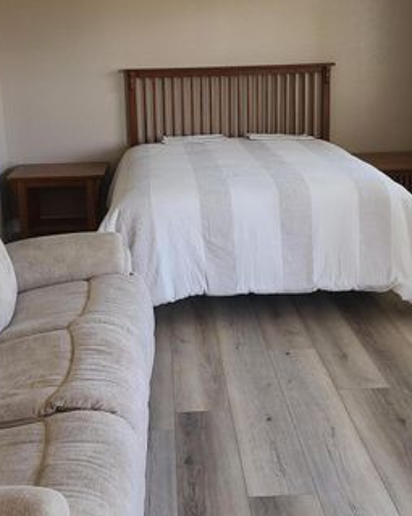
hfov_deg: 29.7
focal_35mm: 51
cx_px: 199
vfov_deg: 36.6
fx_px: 778
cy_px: 216
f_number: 1.8
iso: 64
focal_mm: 7
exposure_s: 1/60
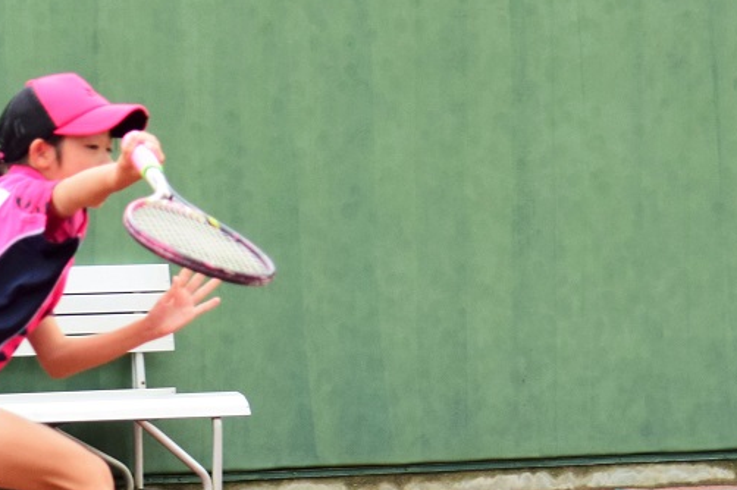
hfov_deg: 8.6
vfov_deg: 5.7
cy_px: 286
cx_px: 457
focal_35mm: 239
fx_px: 4889
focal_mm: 80
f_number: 4.5
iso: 500
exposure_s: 1/1250
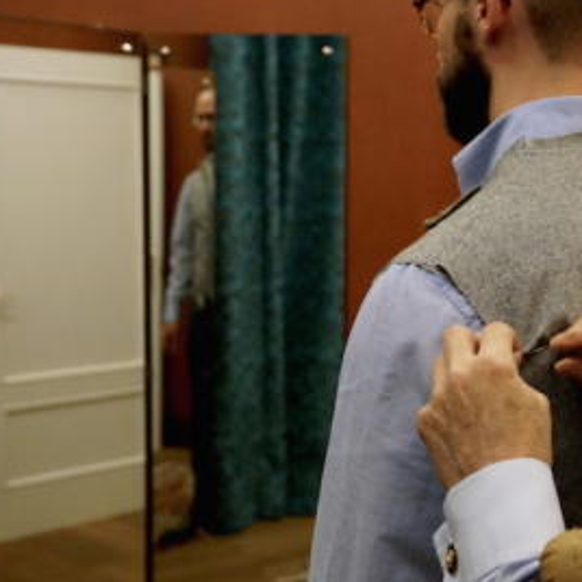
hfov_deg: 29.2
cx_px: 482
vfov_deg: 30.0
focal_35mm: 57
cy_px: 251
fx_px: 1084
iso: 6400
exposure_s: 1/1600
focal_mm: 24
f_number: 2.8
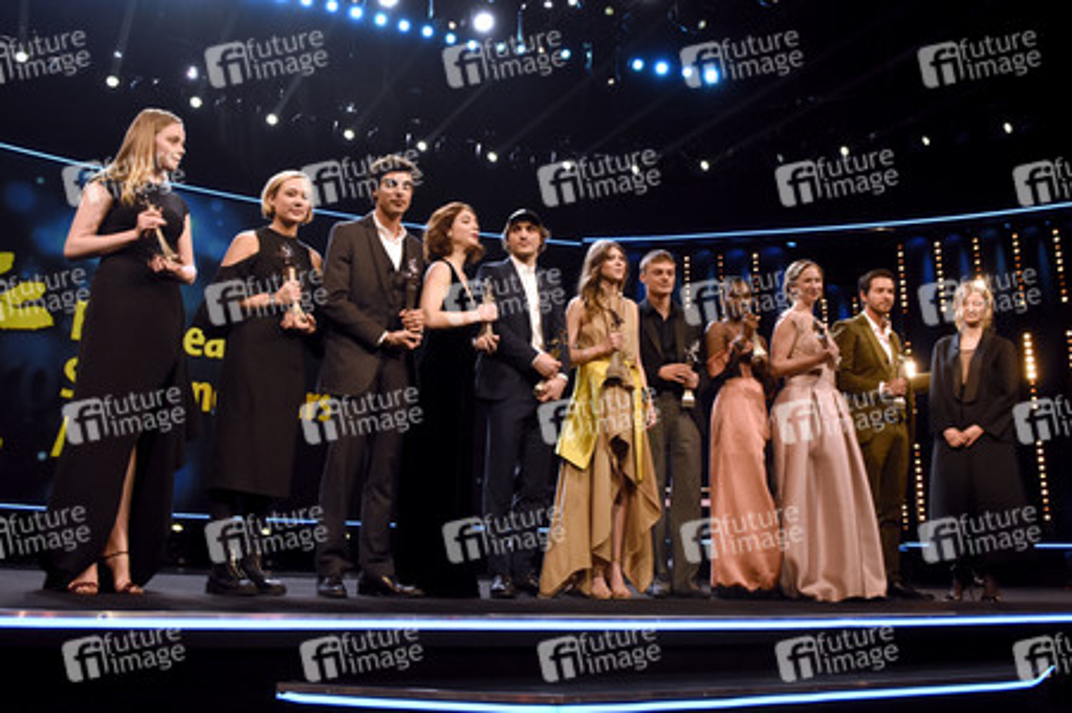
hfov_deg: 70.5
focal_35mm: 26
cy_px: 356
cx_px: 536
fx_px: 759
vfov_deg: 50.3
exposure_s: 1/160
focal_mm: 17
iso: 1600
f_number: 4
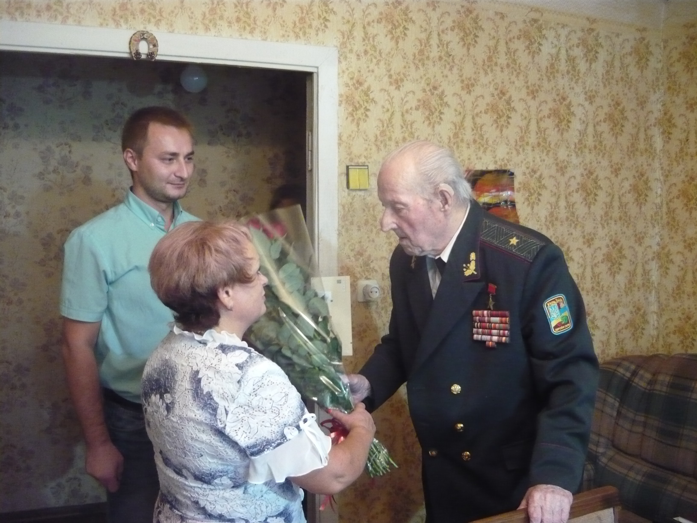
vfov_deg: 42.9
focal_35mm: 33
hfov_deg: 55.4
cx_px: 348
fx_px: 664
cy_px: 262
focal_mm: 5.5
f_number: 2.8
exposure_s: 1/30
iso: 800
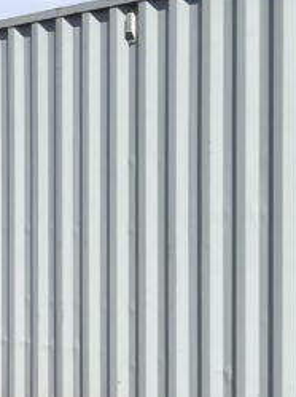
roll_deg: +2.4
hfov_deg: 14.3
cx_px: 234
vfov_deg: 19.1
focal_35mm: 103
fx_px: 1177
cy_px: 215
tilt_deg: -1.3
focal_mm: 5.1
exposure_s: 1/7937
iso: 32
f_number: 1.6
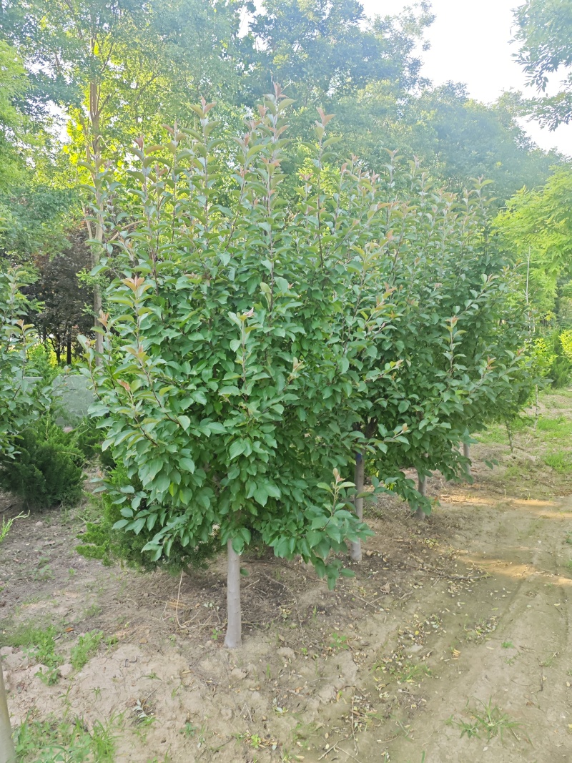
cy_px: 382
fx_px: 529
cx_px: 286
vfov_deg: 71.6
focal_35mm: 24
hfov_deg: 56.8
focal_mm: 5.84
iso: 50
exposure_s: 1/288
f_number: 1.6
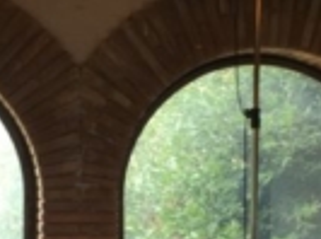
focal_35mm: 140
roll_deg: -0.1
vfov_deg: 10.5
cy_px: 237
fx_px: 1295
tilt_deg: -2.9
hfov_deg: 14.1
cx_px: 84
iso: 32
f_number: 2.2
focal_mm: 4.15
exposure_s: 1/50
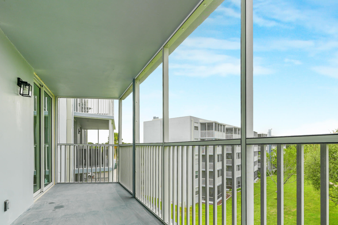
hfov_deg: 90.0
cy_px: 141
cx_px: 166
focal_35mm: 18
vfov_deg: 66.4
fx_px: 169
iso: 100
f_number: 5.6
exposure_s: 1/80
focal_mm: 12
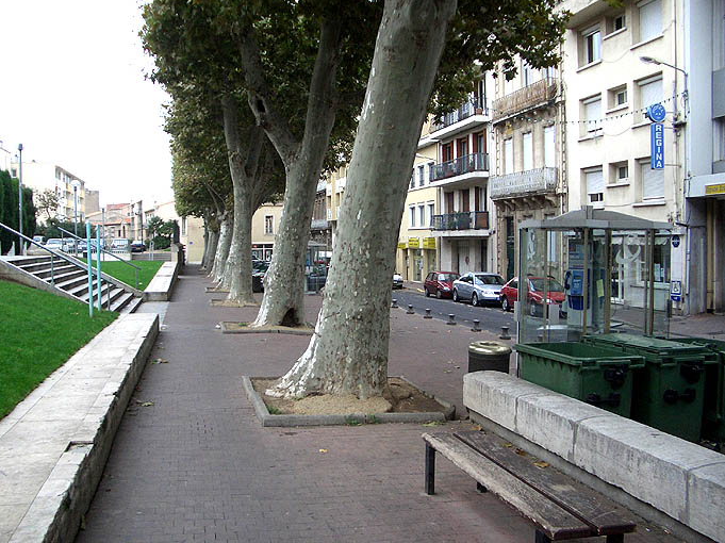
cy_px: 277
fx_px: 754
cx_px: 356
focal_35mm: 36
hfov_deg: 51.4
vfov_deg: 39.6
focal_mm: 5.8
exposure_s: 1/125
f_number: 2.6
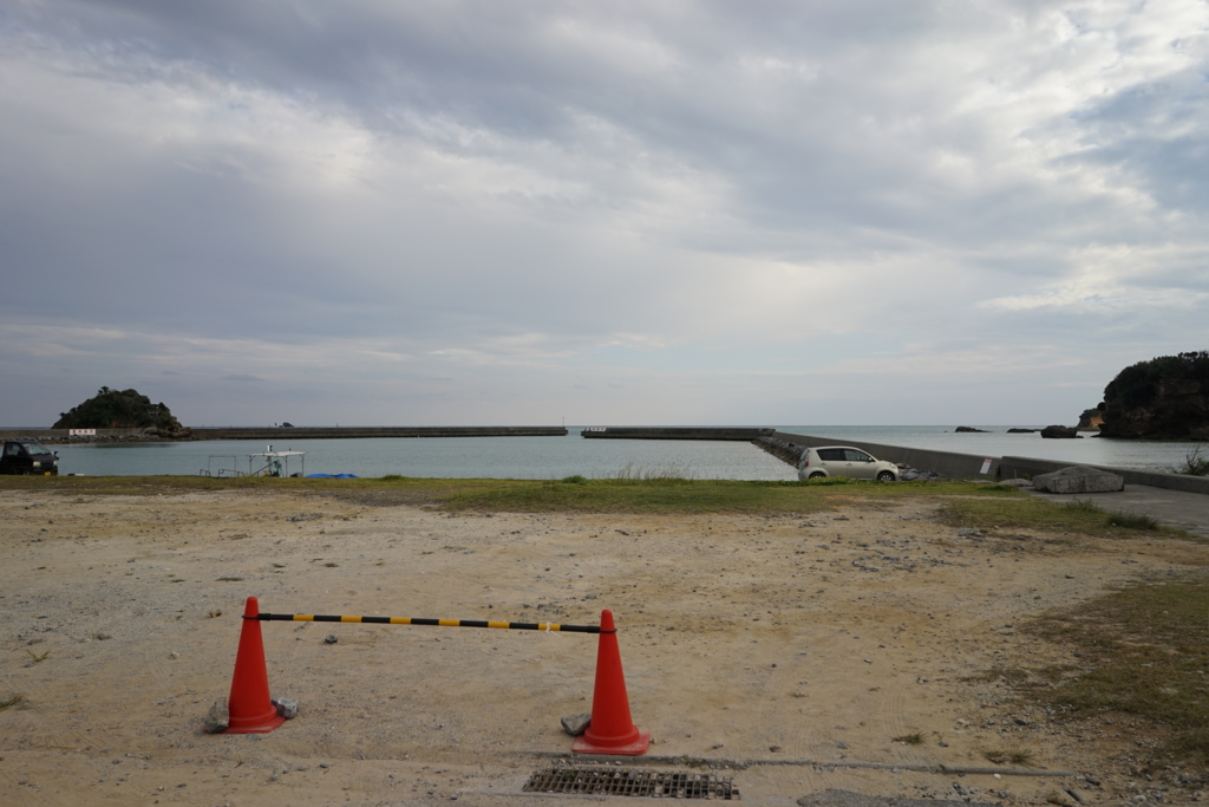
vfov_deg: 46.4
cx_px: 604
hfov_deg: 65.5
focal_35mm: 28
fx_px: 940
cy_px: 404
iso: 100
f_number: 4.5
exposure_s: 1/640
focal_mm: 28
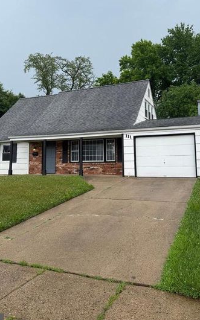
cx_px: 89
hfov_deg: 39.4
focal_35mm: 32
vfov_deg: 59.3
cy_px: 134
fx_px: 279
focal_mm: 6.76
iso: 80
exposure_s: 1/1812
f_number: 1.78
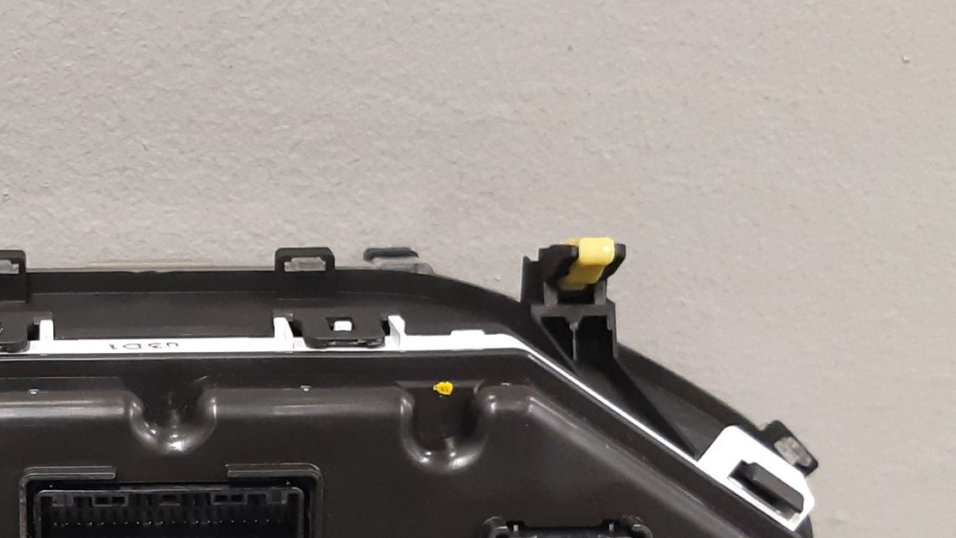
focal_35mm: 52
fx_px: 1318
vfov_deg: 22.4
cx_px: 134
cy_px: 507
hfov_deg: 37.7
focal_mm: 3.93
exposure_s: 1/33
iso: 250
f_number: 1.7
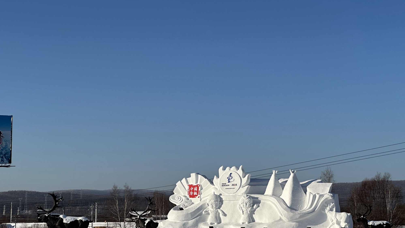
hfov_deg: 25.3
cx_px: 203
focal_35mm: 84
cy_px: 135
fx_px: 902
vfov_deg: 14.4
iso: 32
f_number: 2.8
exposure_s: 1/1468
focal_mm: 9
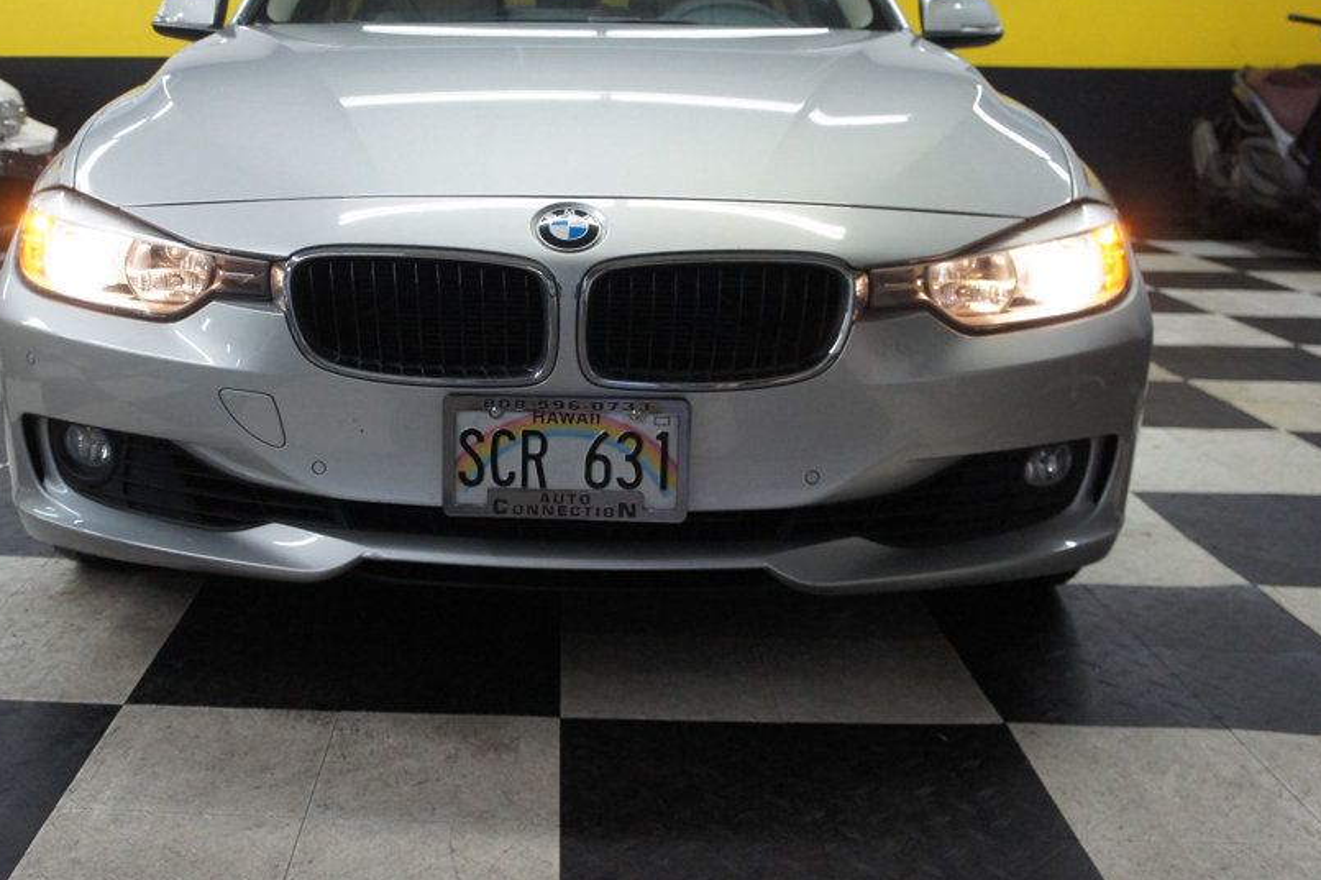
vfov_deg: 31.7
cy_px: 328
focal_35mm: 42
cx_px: 499
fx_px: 1540
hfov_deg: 46.0
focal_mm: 22
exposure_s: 1/250
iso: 1600
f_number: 4
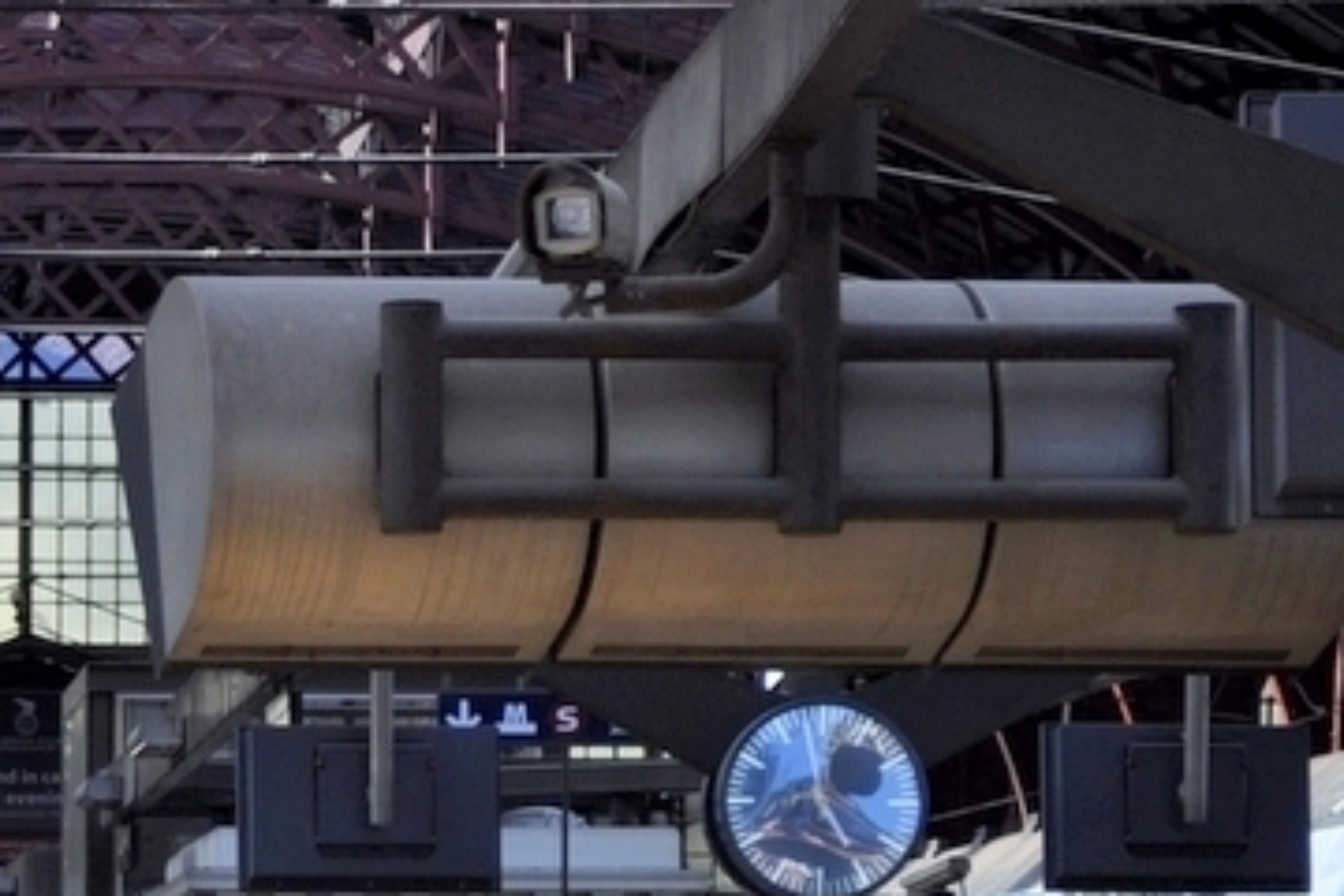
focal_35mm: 220
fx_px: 8213
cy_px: 1141
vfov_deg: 6.2
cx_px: -814
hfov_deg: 9.1
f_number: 5.3
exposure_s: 1/80
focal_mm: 44
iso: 200
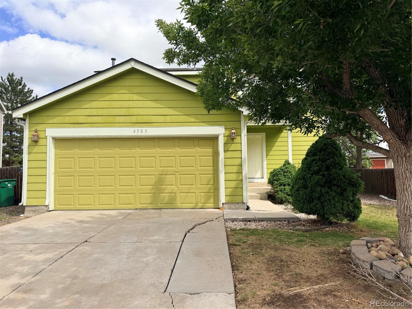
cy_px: 154
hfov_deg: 71.6
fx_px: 286
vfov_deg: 56.8
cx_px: 206
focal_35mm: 24
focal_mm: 6.76
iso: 80
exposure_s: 1/4167
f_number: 1.78
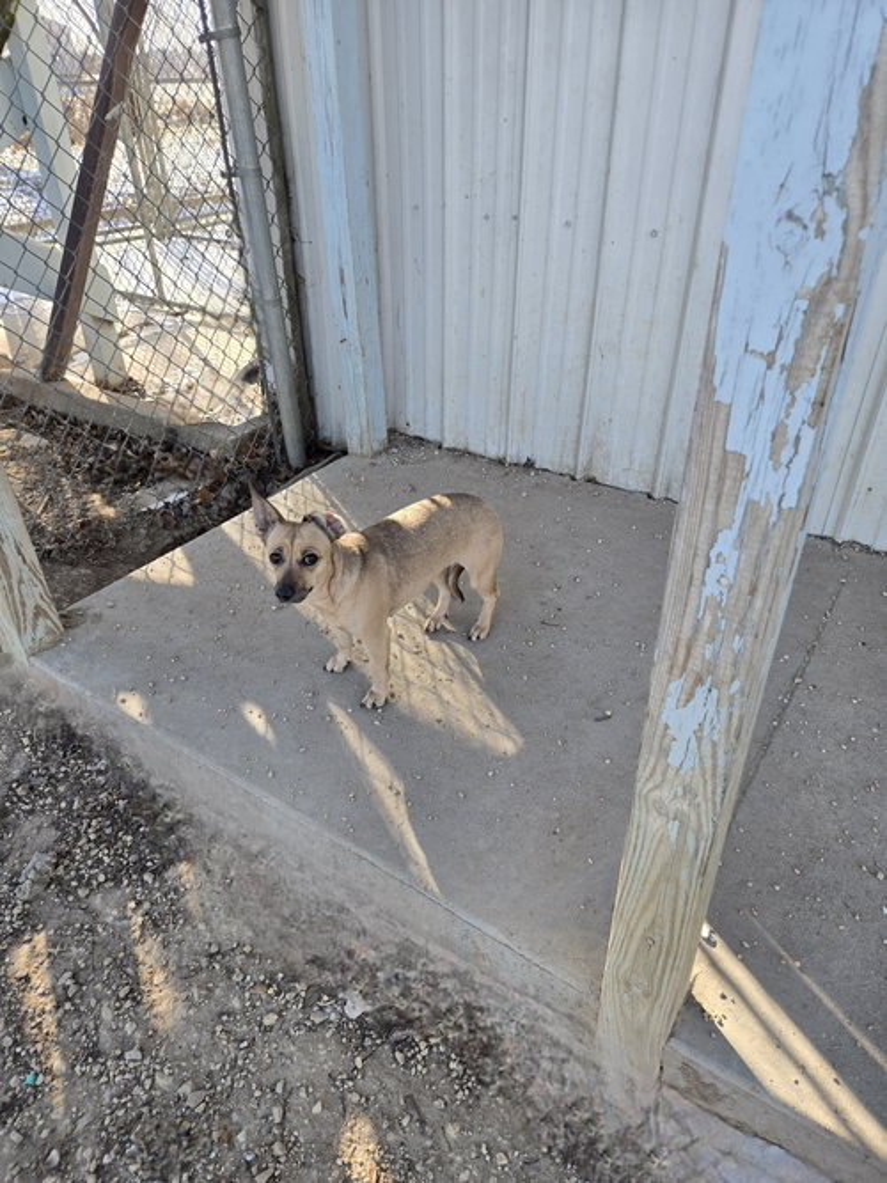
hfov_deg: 58.9
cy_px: 592
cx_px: 444
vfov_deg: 73.9
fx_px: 786
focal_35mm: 23
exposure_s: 1/286
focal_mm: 5.4
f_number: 1.8
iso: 25
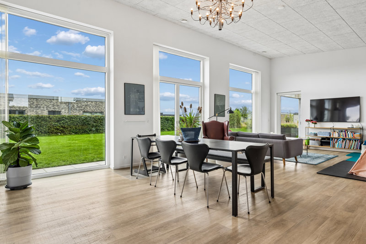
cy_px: 122
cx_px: 183
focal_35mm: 22
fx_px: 219
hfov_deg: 79.9
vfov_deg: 58.3
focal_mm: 21.5
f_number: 8
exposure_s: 1/60
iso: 200
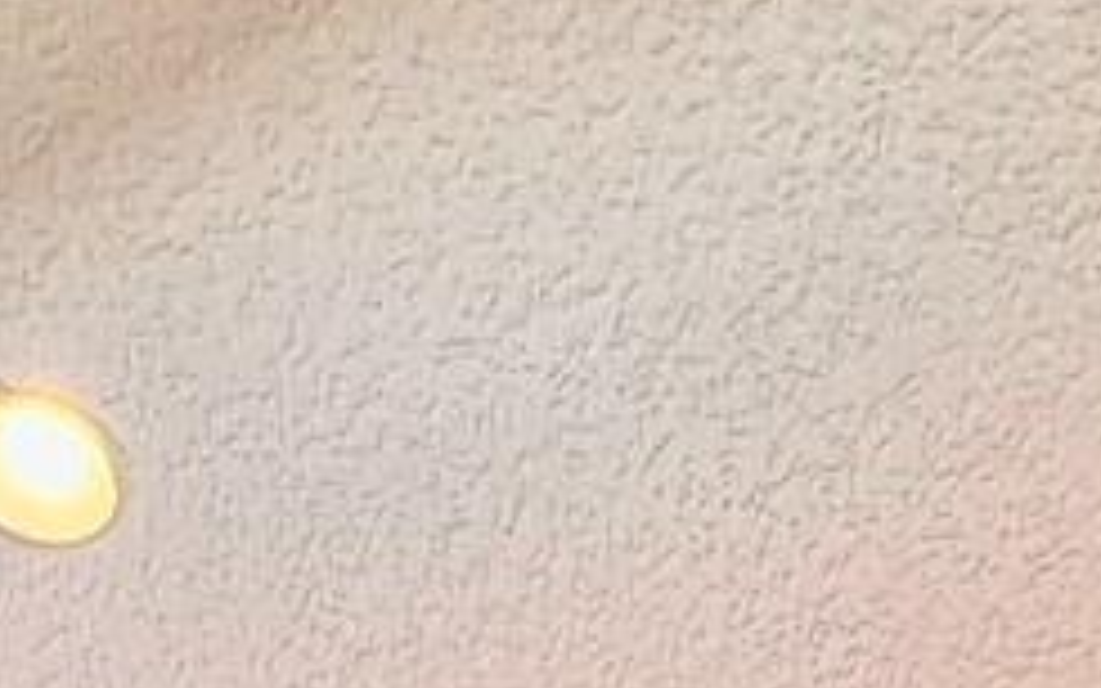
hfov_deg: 23.0
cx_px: 418
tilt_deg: -1.9
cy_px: 2424
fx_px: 2700
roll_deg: -1.2
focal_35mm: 90
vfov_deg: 9.2
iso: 40
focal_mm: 1.57
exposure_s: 1/120
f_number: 1.8
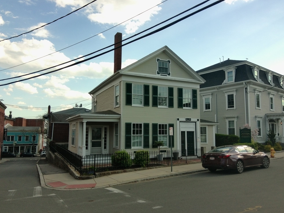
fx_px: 222
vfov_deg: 51.4
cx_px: 143
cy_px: 110
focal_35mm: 27
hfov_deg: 65.3
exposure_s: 1/638
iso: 100
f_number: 2
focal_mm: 3
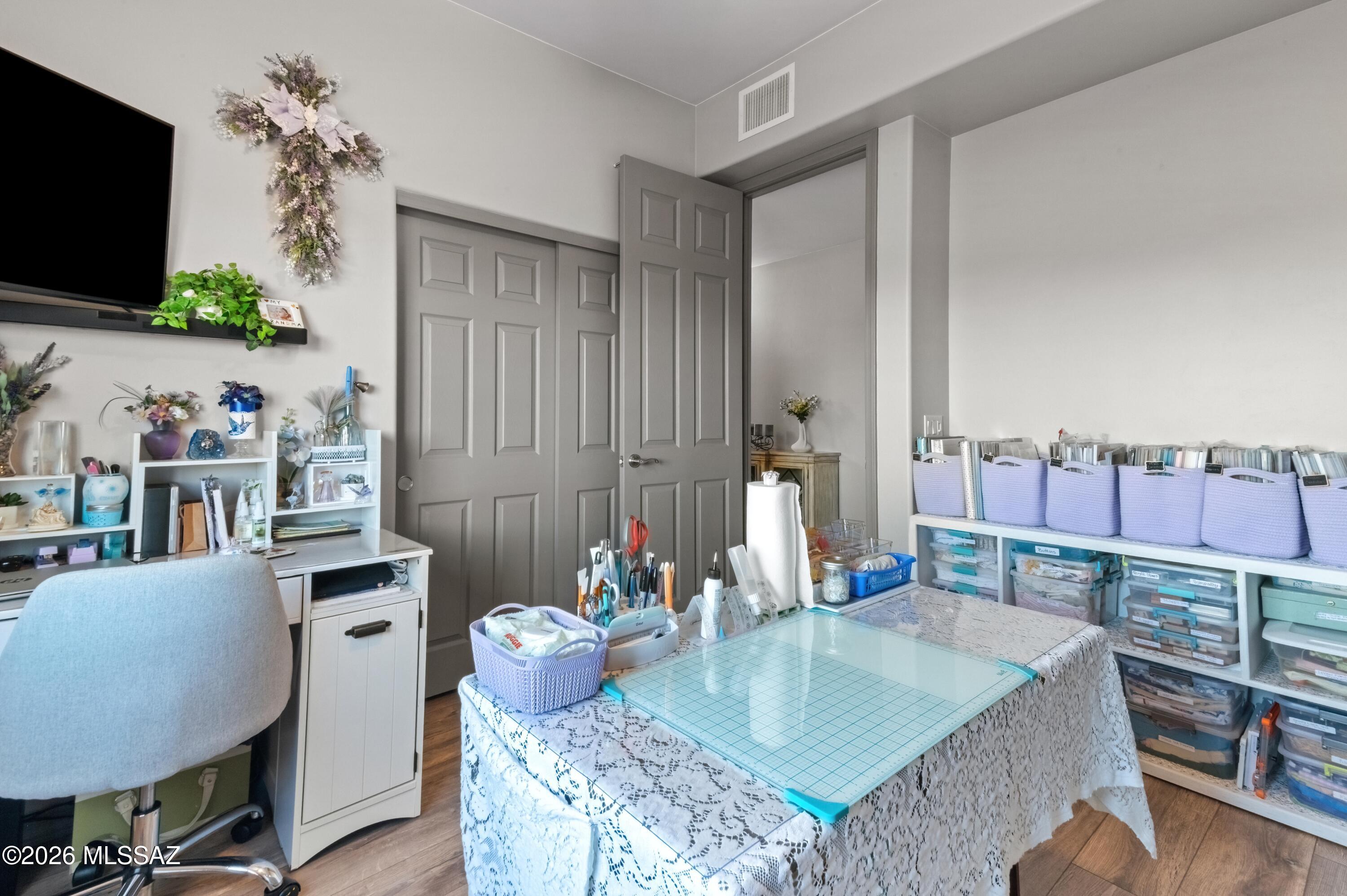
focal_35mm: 16
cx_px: 674
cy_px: 448
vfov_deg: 73.7
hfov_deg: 96.8
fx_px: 598
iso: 800
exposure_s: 1.3
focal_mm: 16
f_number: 22
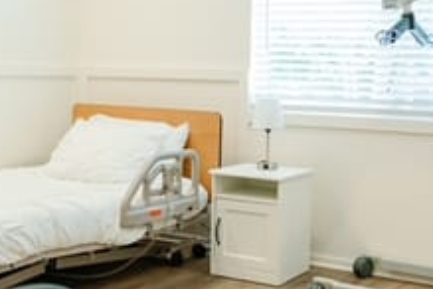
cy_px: 157
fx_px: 770
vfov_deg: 21.2
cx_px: 271
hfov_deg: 31.3
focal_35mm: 64
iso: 1000
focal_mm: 35
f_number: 2.5
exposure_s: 1/250
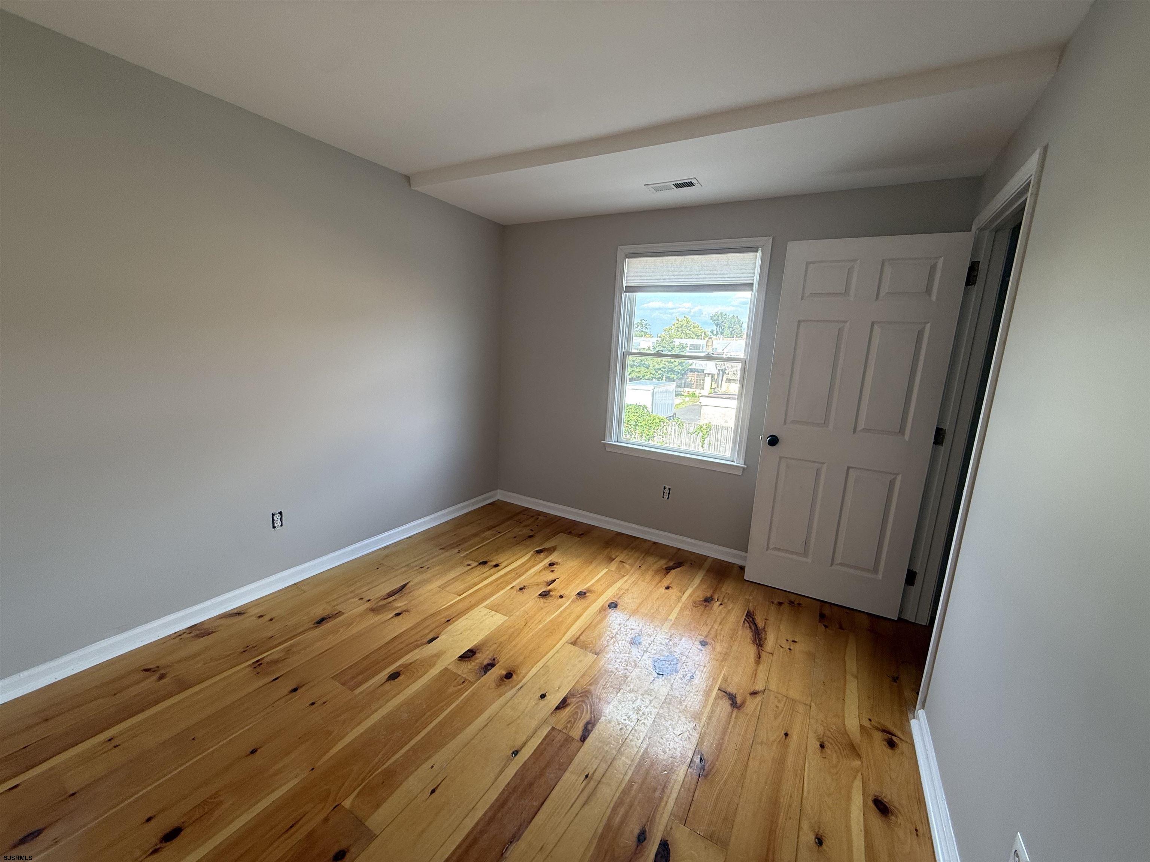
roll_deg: -3.1
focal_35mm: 14
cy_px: 431
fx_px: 465
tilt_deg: -10.6
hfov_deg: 102.1
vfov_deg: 85.7
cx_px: 575
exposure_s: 1/99
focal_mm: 2.22
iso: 64
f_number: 2.2
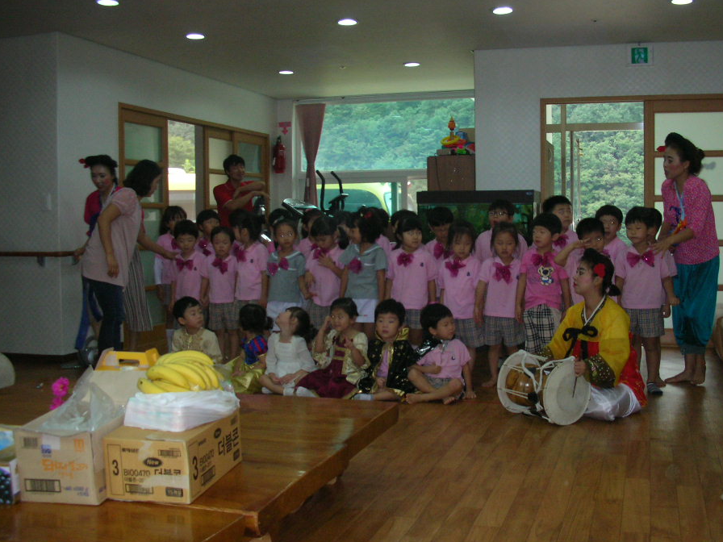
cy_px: 282
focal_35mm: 40
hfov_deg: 46.7
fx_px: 835
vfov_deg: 36.0
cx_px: 396
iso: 149
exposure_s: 1/60.1
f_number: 3
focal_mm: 5.8
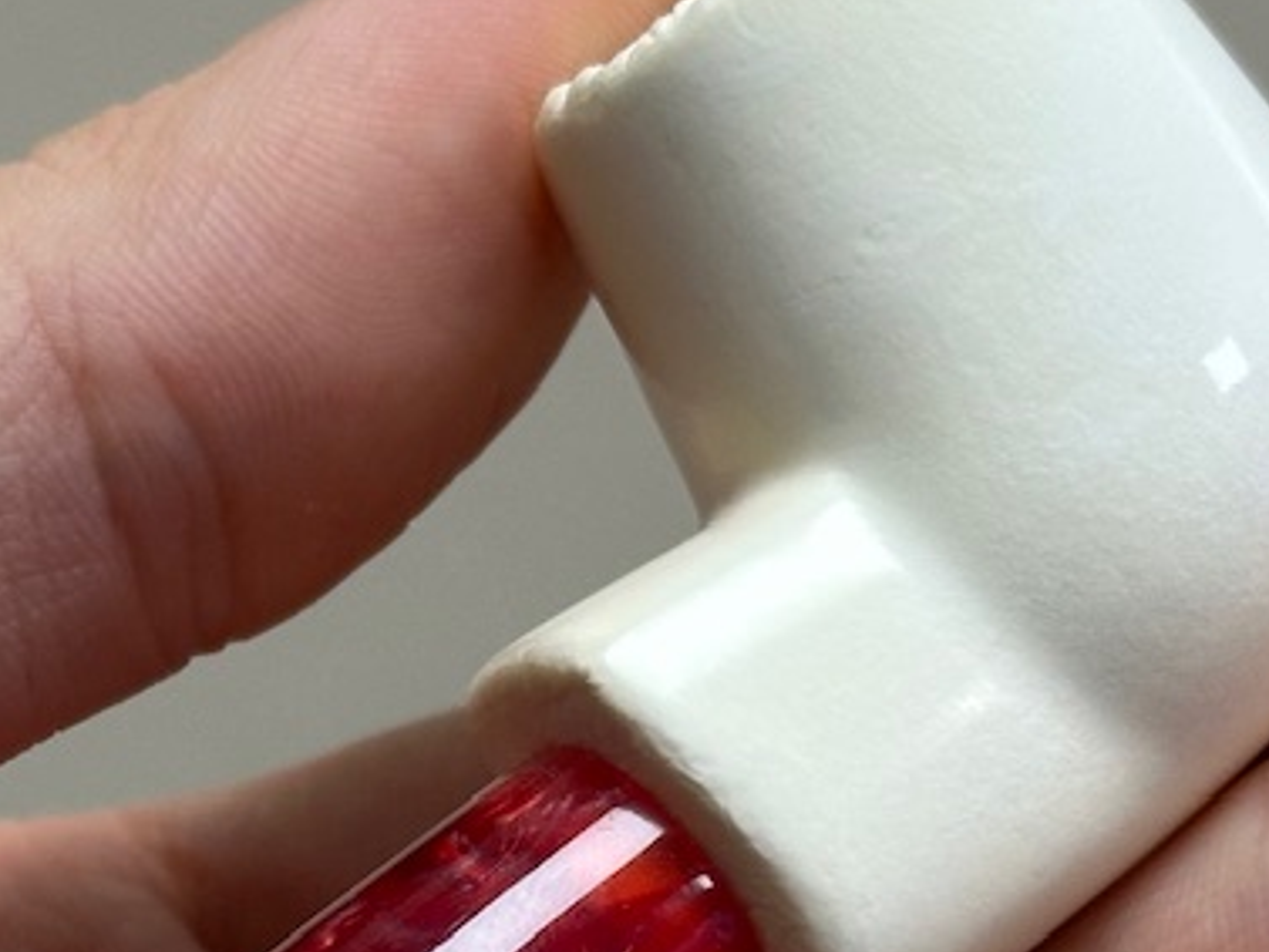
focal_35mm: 163
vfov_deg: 9.1
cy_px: 922
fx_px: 5977
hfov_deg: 12.1
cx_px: 236
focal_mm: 6.86
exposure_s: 1/121
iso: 80
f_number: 1.78
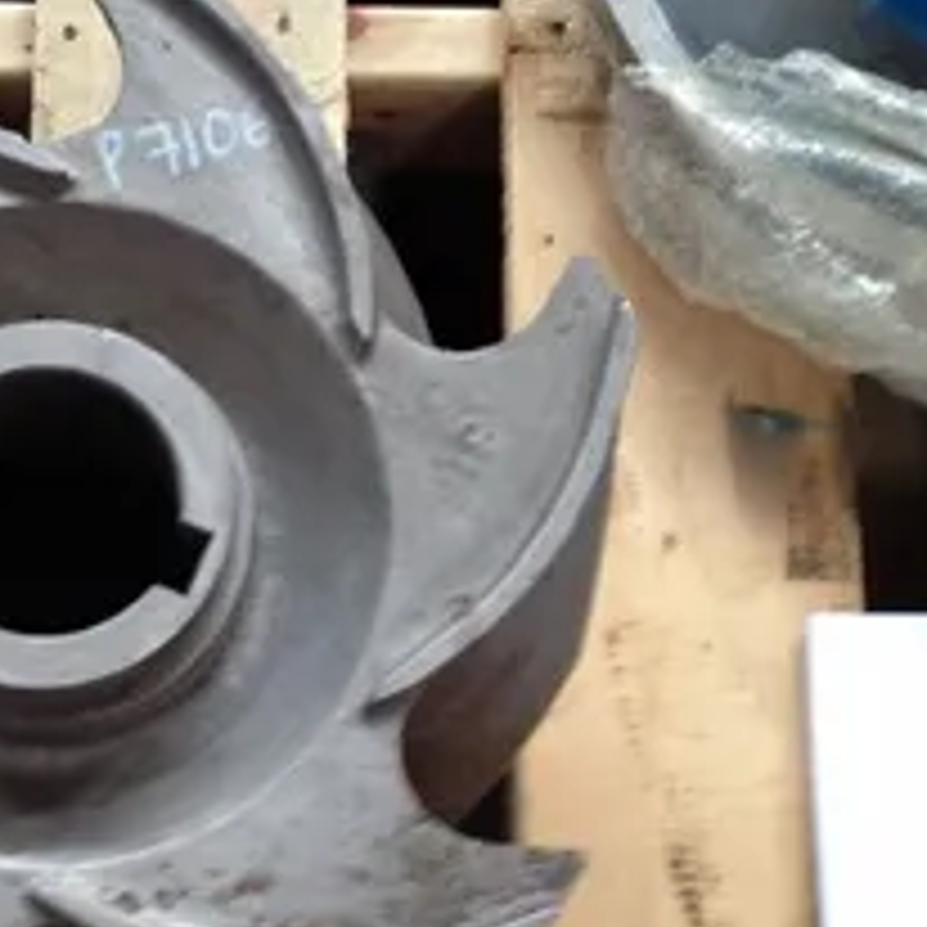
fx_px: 1818
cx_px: 50
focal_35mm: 60
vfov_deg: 28.4
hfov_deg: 27.3
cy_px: 608
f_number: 2.4
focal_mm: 4.28
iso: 80
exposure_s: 1/20
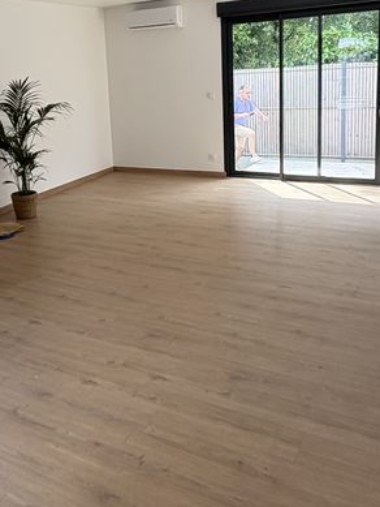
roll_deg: +3.2
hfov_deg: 39.0
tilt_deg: -8.6
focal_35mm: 36
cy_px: 158
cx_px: 113
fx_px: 527
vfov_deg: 50.2
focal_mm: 2.22
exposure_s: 1/128
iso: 64
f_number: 2.2
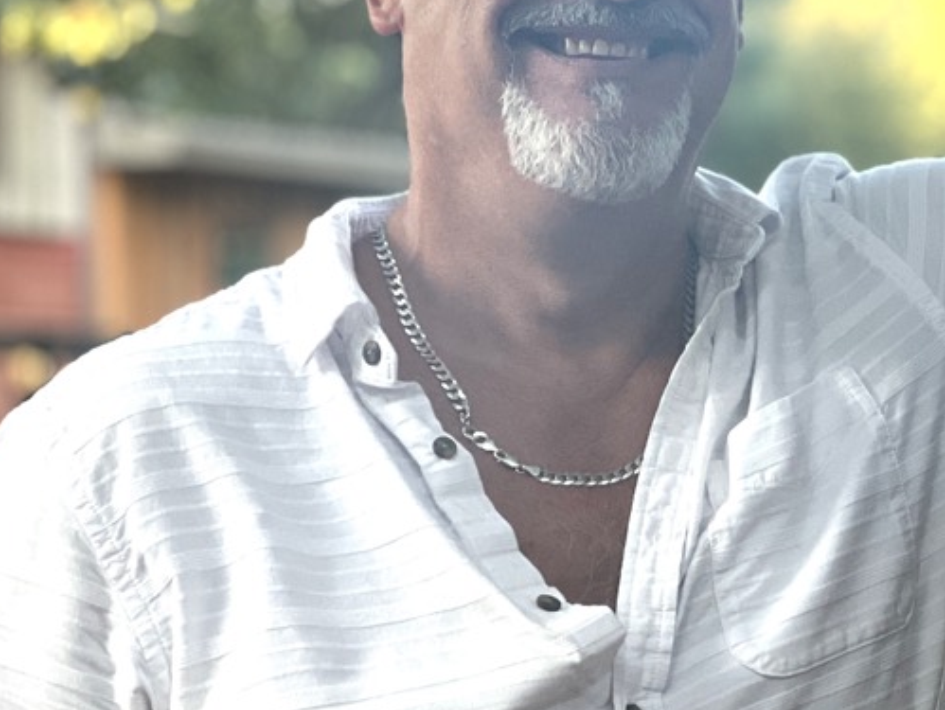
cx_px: 934
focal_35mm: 185
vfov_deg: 8.0
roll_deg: +1.4
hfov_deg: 10.6
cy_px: 373
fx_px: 5054
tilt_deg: +2.5
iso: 160
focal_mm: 9
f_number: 2.8
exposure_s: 1/121
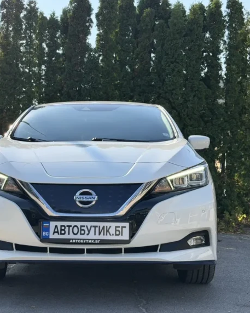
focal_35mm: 63
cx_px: 96
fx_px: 583
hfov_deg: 24.2
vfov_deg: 30.0
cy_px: 156
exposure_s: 1/4587
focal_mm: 6.76
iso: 100
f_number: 1.78
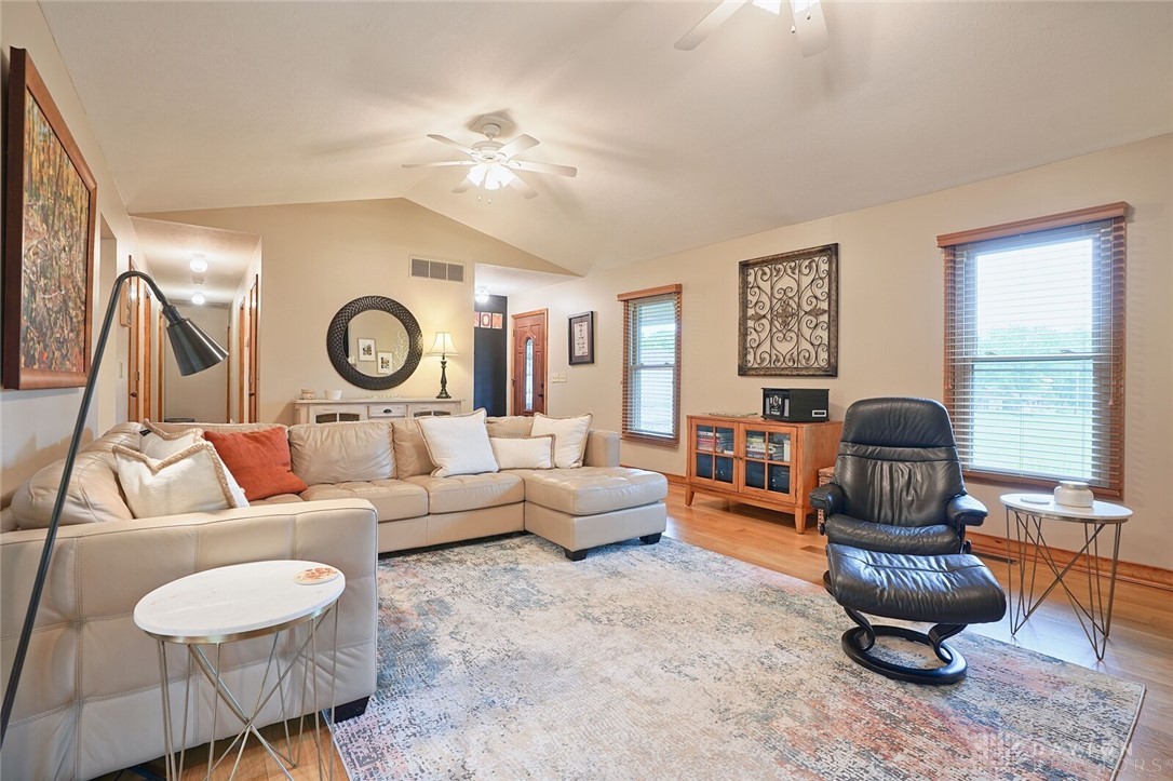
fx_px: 521
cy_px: 390
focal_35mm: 16
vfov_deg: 73.7
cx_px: 586
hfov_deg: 96.8
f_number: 7.1
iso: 400
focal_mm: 16
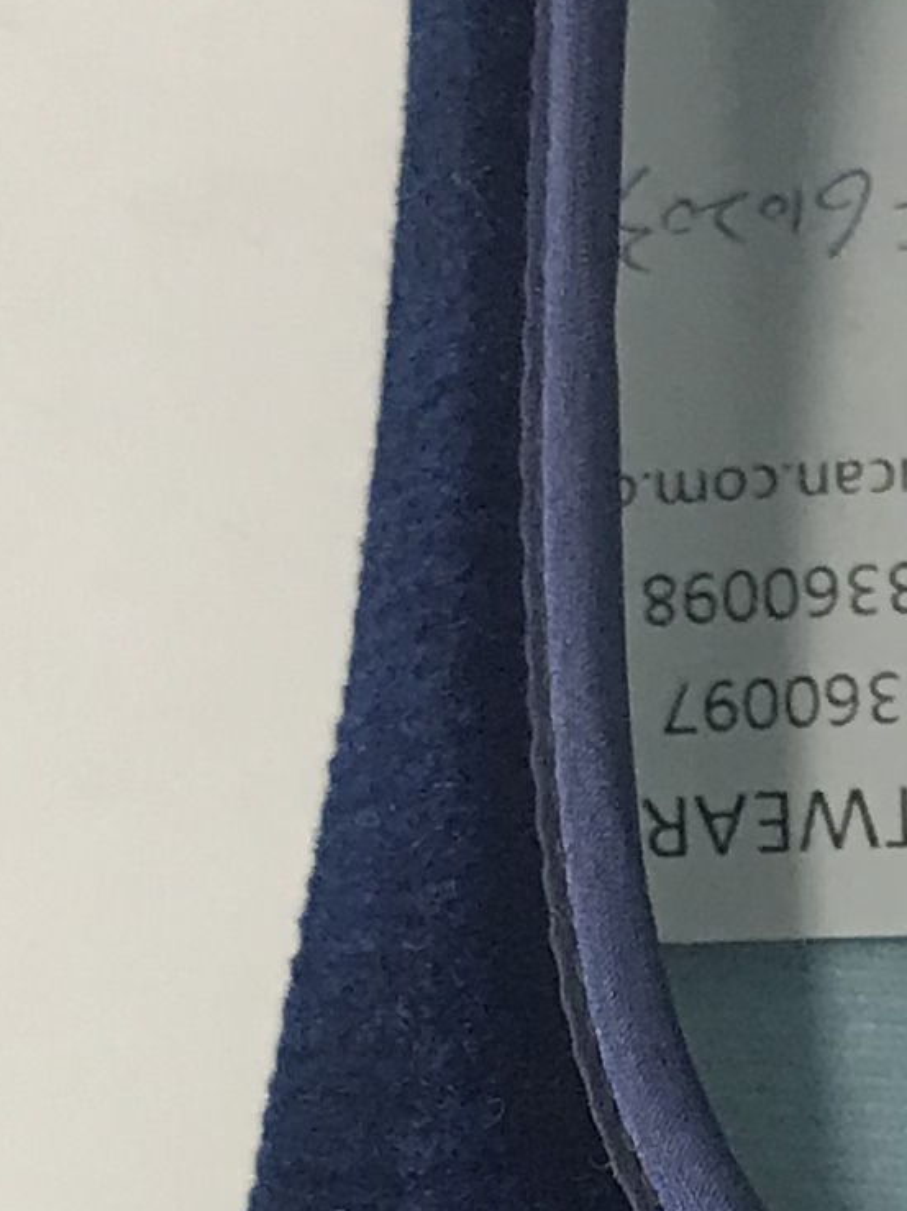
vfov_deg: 12.7
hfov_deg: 9.5
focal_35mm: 153
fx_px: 5348
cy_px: 1372
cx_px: 1288
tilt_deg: -74.6
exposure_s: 1/33
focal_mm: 3.99
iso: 25
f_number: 1.8
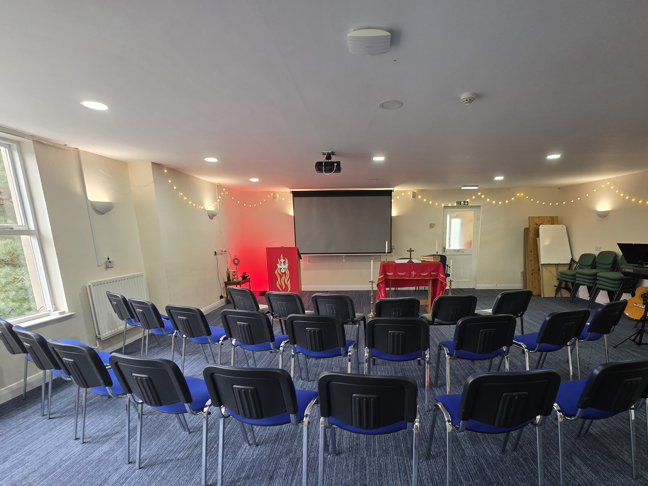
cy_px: 308
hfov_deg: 90.6
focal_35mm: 17
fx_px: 318
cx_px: 365
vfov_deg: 73.3
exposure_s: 1/50
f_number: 1.9
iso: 200
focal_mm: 2.2
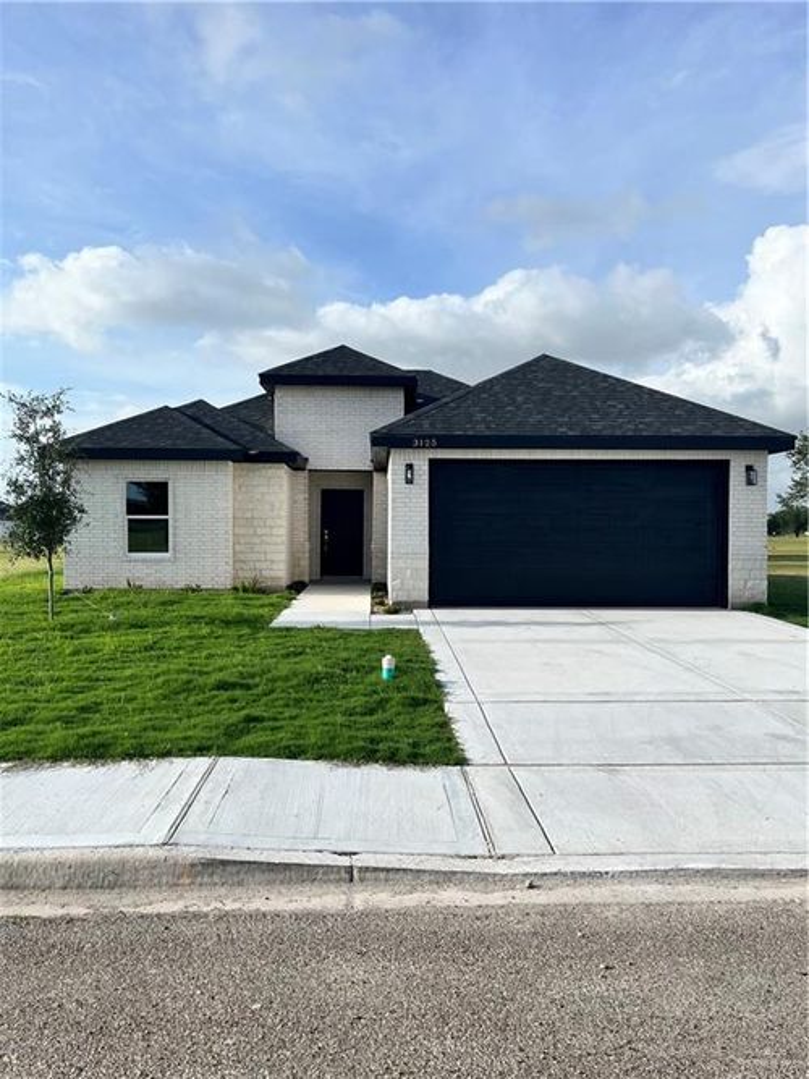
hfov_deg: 53.0
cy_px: 540
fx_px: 810
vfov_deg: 67.3
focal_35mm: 26
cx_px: 404
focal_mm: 5.1
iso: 50
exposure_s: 1/3876
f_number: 1.6
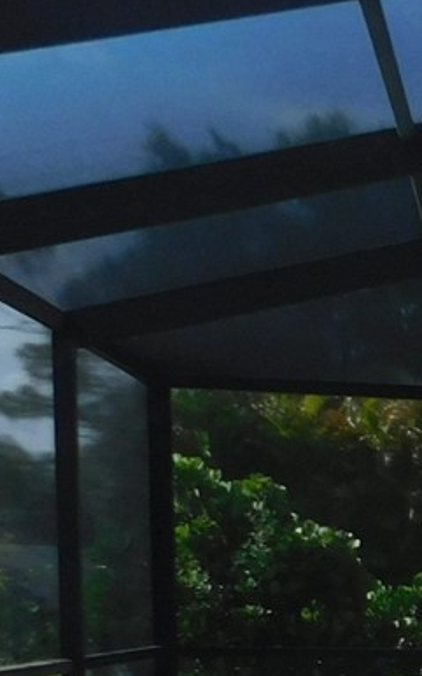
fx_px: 1860
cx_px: 1347
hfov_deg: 9.5
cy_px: 751
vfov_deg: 19.7
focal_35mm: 101
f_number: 6
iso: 125
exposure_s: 1/400
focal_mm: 4
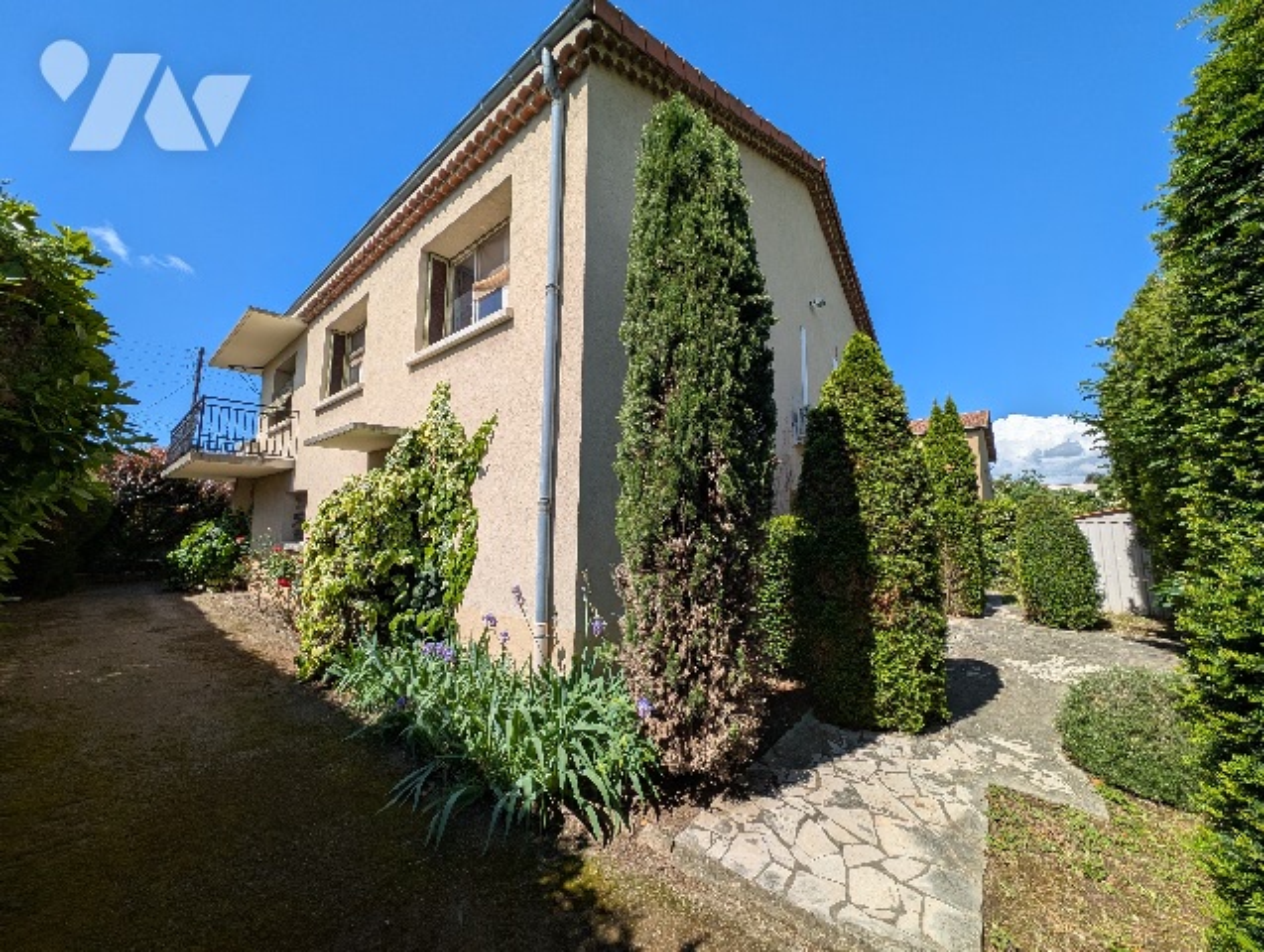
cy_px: 476
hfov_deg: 110.4
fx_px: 439
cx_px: 632
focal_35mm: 12
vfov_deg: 94.7
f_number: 1.95
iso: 43
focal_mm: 2.23
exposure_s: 1/2119
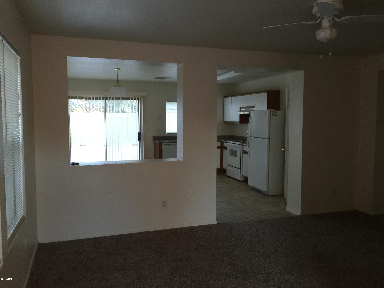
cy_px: 144
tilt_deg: -4.5
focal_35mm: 29
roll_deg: -1.8
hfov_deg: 61.7
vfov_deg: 48.2
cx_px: 192
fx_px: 322
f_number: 2.2
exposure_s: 1/15
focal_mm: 4.15
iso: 100
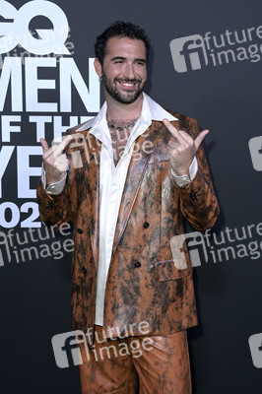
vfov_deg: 41.1
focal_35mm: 48
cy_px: 197
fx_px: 525
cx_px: 131
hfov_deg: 28.0
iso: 1000
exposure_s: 1/250
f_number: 5.6
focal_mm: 48
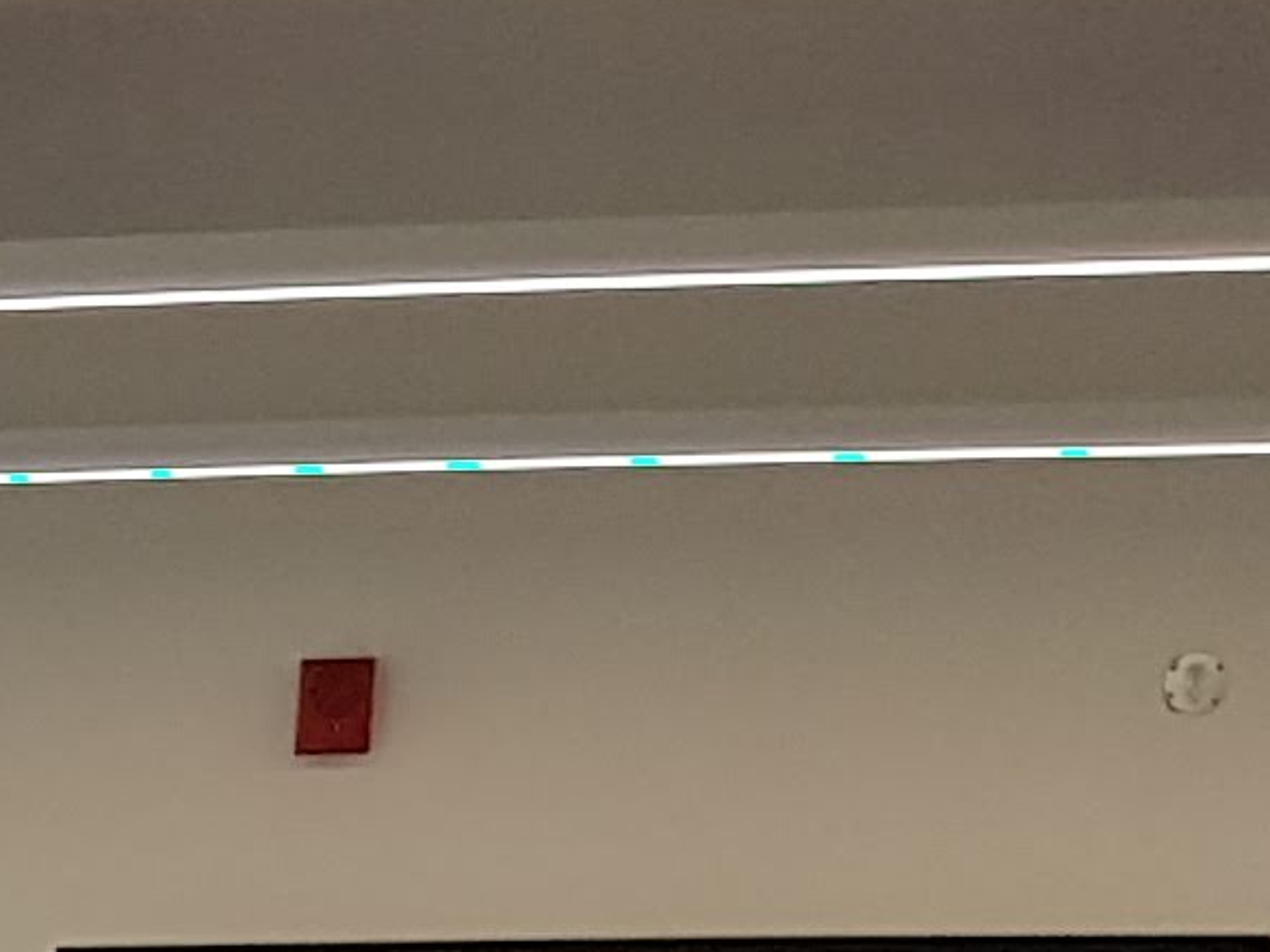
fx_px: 6565
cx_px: -1862
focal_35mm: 179
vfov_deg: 7.8
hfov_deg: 9.7
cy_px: 2208
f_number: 1.7
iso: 40
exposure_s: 1/252
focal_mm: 4.2
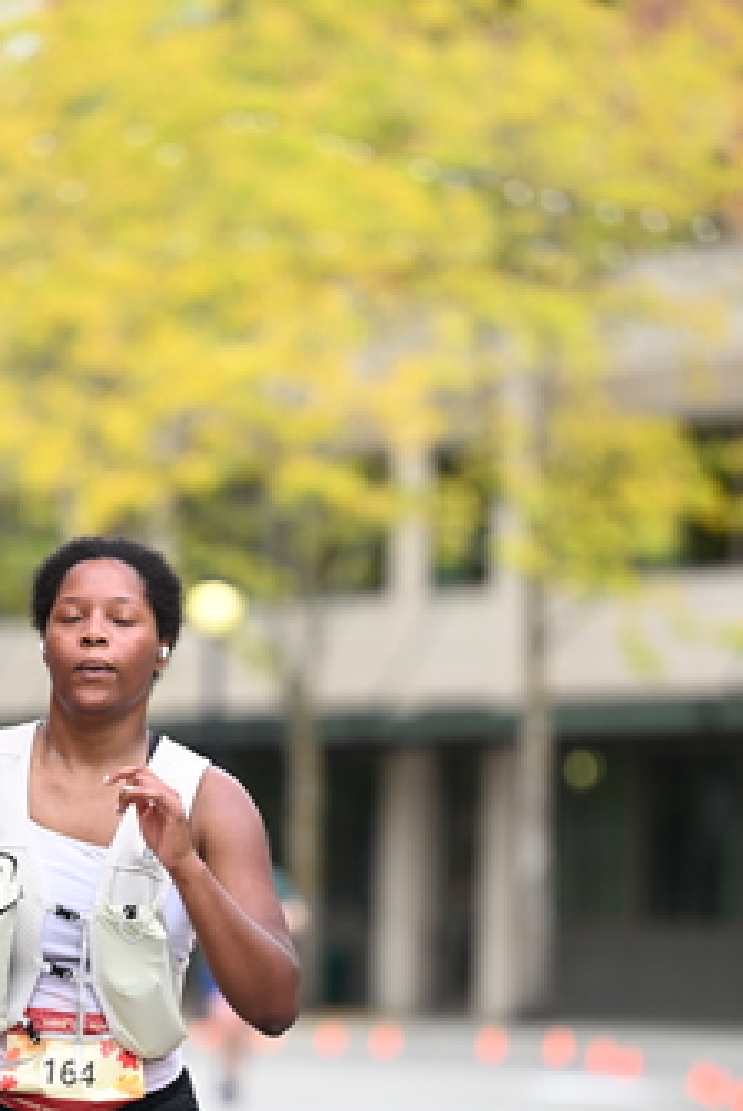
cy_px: 803
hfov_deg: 5.8
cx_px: 221
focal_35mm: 238
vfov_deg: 8.6
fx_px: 7352
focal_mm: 145
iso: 640
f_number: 2.8
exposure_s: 1/1600
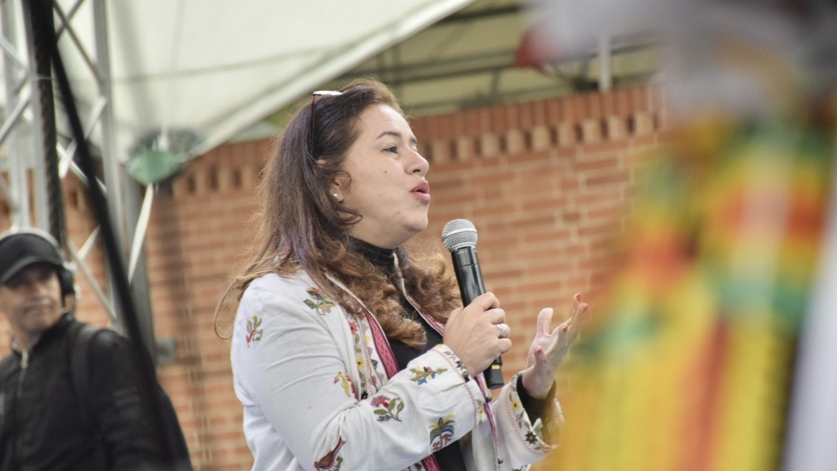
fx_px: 4905
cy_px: 274
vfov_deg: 5.5
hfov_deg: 9.8
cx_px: 417
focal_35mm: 221
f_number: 5.6
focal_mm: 140
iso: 800
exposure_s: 1/250
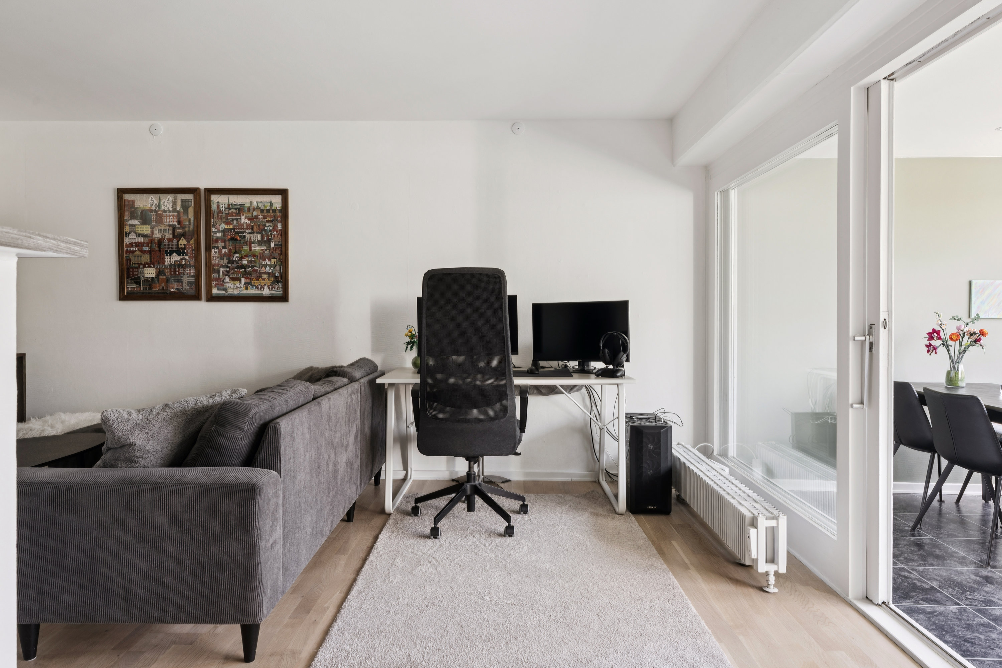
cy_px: 334
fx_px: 640
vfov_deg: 55.1
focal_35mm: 23
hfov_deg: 76.1
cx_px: 501
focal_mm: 23
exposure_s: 1/5
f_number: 10
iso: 200
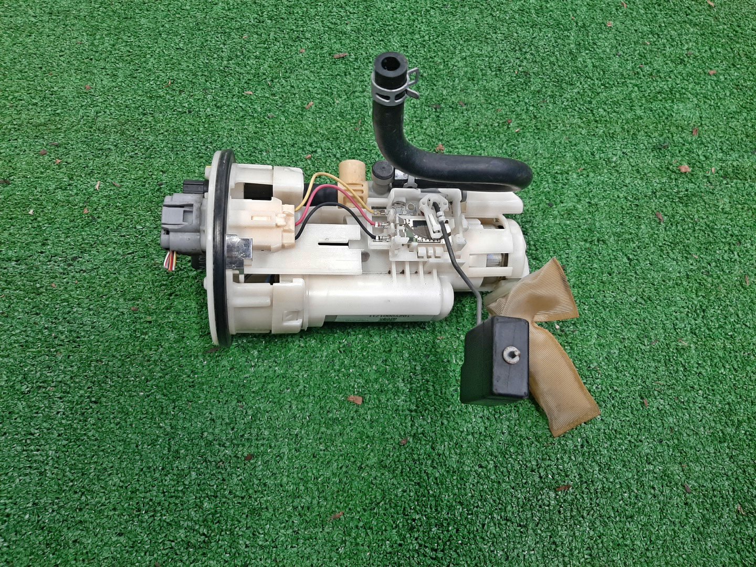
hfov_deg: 67.3
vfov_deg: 53.1
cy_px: 284
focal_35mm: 26
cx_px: 378
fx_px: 568
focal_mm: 3.93
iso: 132
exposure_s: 1/50
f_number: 1.7
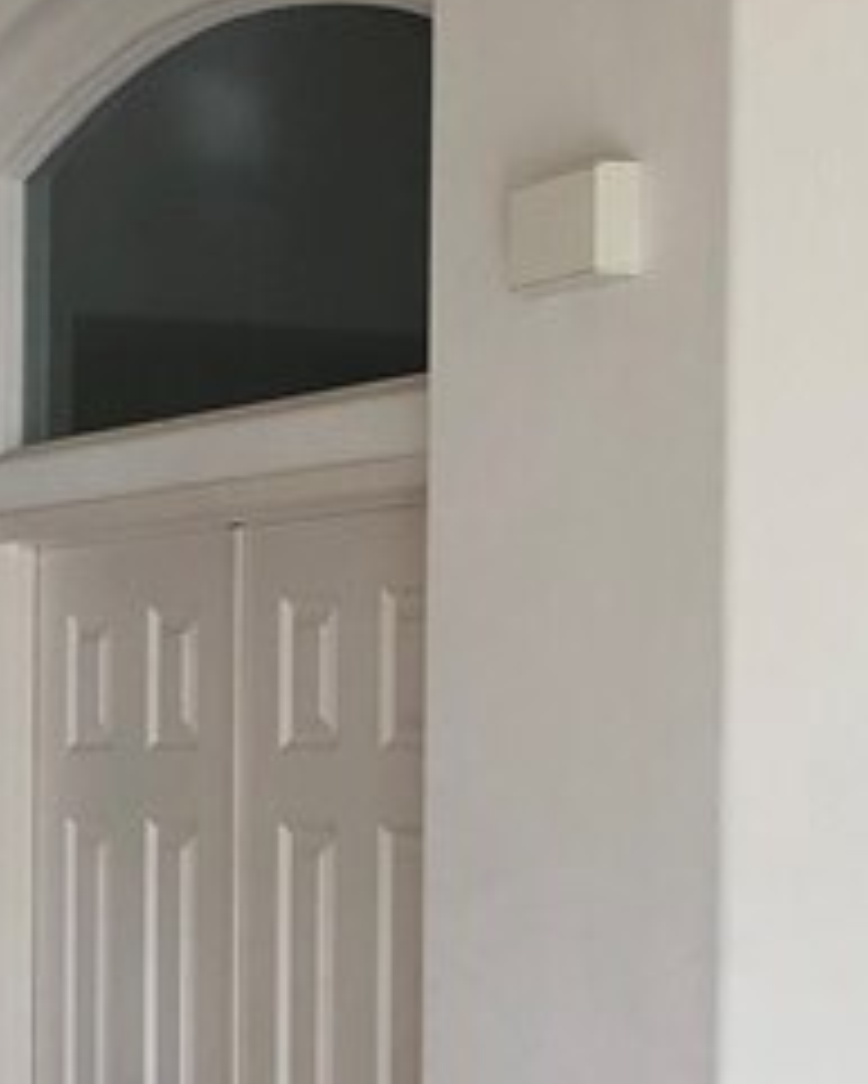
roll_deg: +0.2
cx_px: -522
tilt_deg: -2.1
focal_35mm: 116
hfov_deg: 12.5
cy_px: 940
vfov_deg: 16.4
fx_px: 3723
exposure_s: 1/30
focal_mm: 3.99
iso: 32
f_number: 1.8
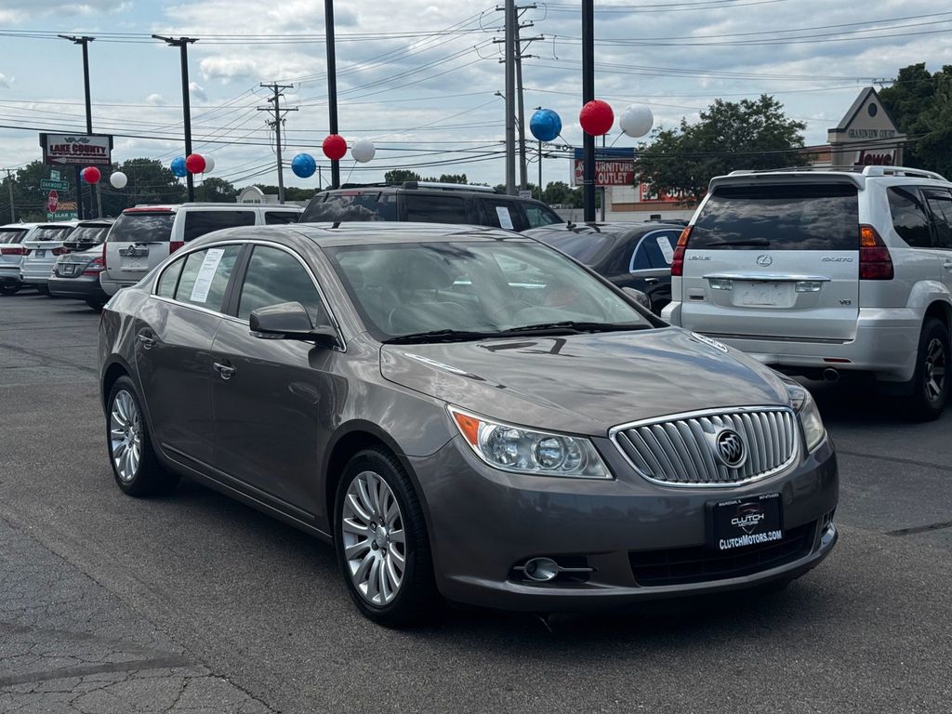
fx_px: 1320
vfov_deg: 30.3
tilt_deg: -6.7
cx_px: 476
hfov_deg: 39.7
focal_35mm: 48
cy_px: 357
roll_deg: +1.3
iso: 64
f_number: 1.78
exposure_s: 1/4608
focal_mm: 6.76
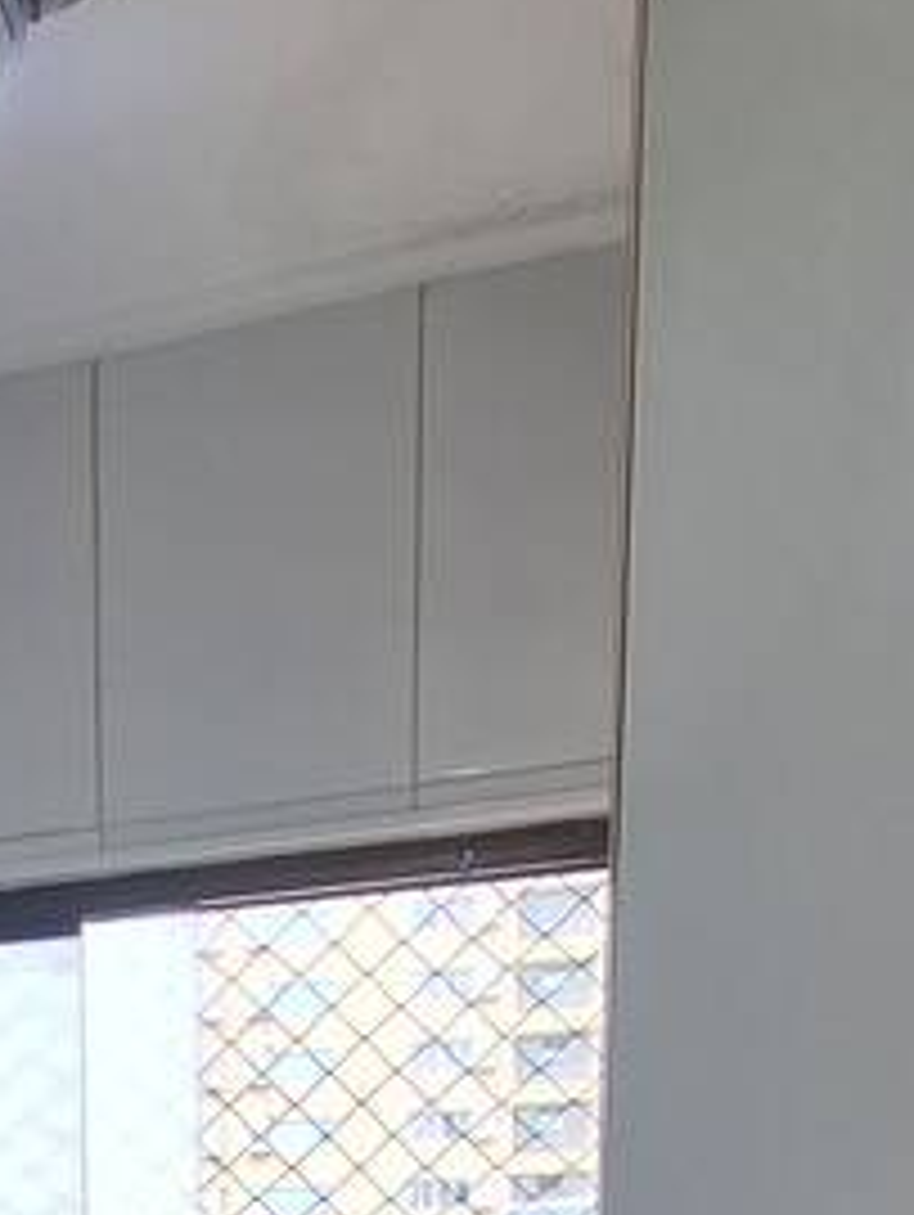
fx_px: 1828
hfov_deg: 27.2
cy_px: 1822
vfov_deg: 26.5
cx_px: 117
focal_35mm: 52
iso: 50
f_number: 2.2
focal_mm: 1.74
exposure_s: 1/120
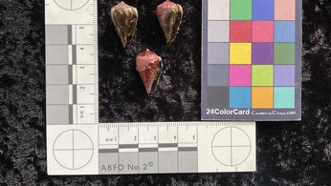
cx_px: 165
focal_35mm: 32
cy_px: 68
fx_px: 281
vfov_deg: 36.5
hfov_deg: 61.0
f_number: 1.8
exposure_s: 1/60
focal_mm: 3
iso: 100
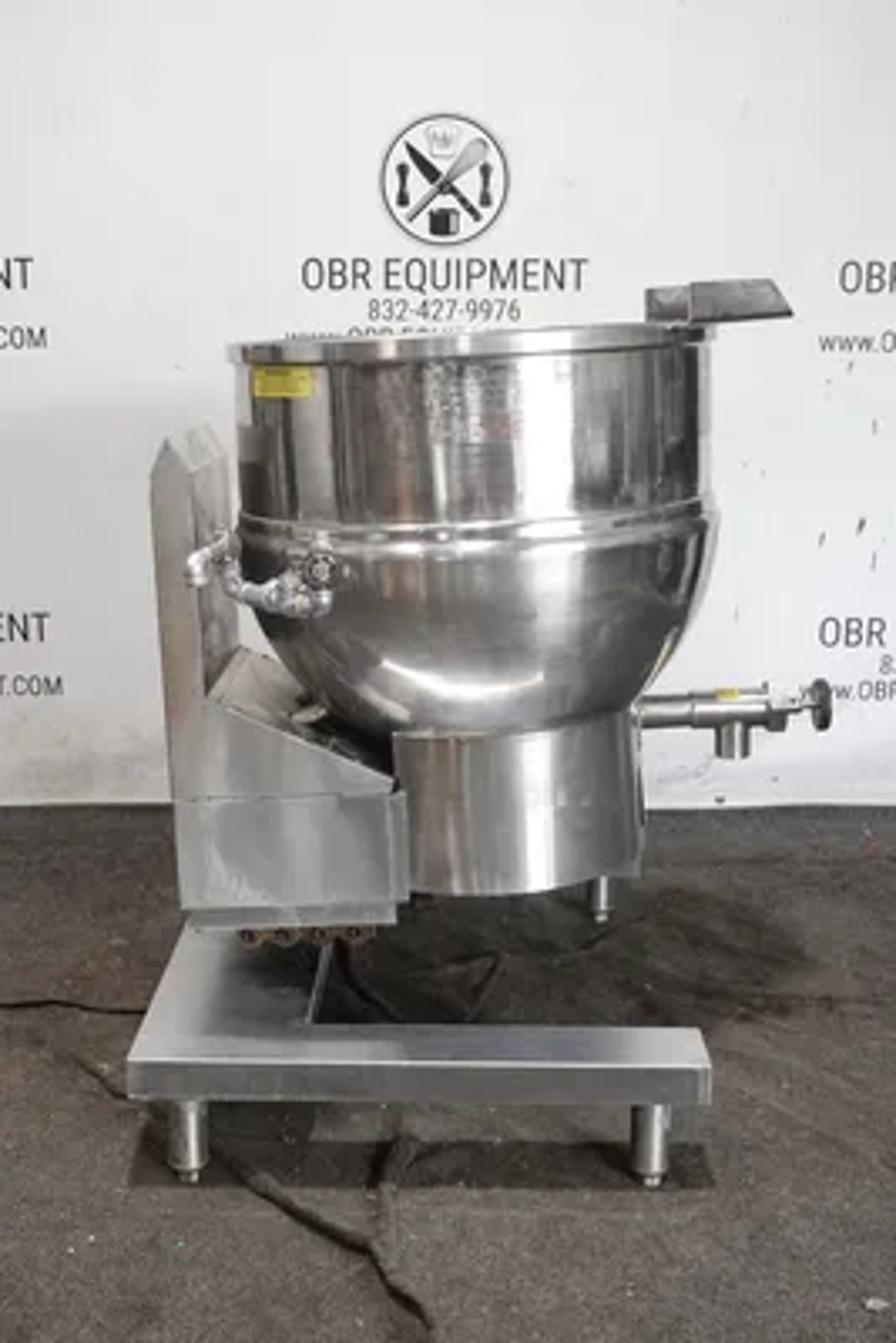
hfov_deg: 29.3
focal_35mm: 46
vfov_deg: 42.7
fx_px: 1716
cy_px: 672
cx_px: 448
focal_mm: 17.19
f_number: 4
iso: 1250
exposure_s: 1/50
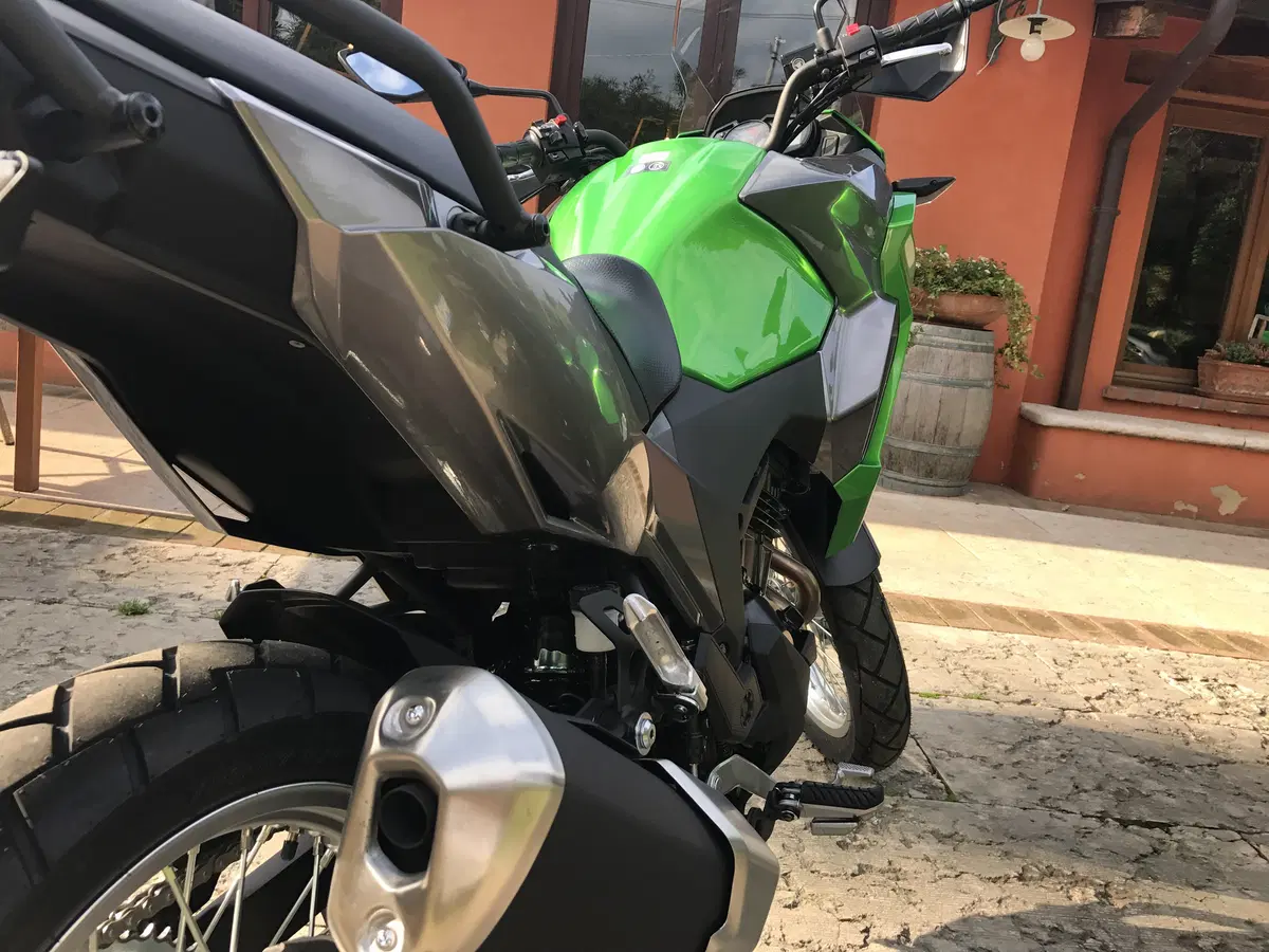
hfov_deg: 63.4
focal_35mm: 28
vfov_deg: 49.7
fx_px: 1026
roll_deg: -7.0
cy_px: 476
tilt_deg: -8.6
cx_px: 634
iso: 20
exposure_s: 1/465
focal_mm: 3.99
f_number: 1.8
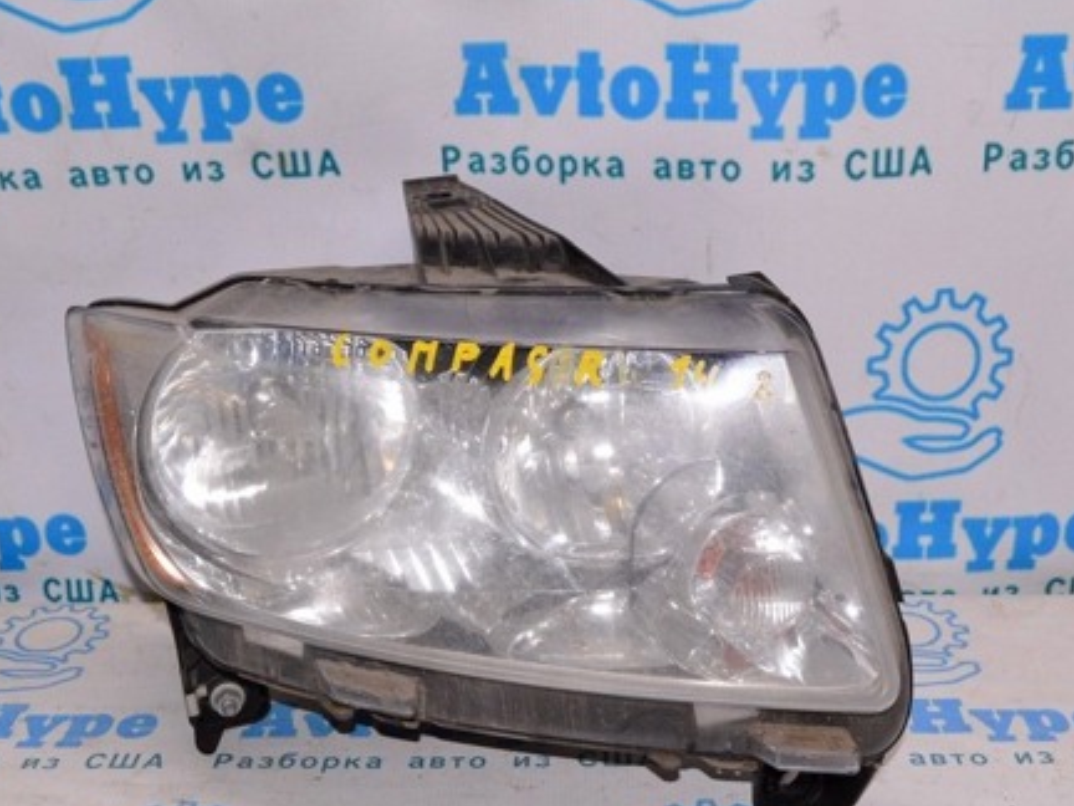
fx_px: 1458
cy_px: 442
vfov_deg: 30.9
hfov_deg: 40.4
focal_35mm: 47
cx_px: 564
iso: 1600
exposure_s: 1/160
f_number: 8
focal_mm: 22
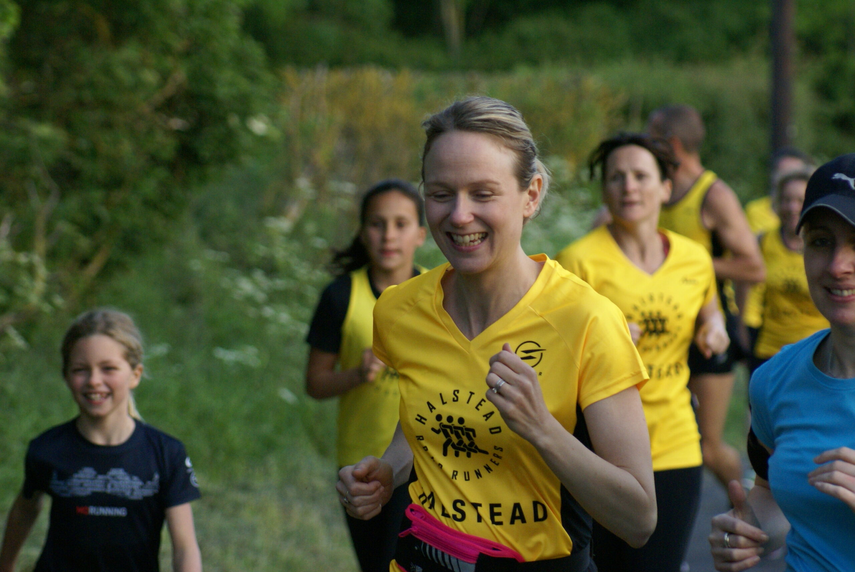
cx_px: 428
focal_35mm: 240
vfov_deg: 5.7
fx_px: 5704
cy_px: 286
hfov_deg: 8.6
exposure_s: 1/500
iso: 640
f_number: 5.6
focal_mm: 160
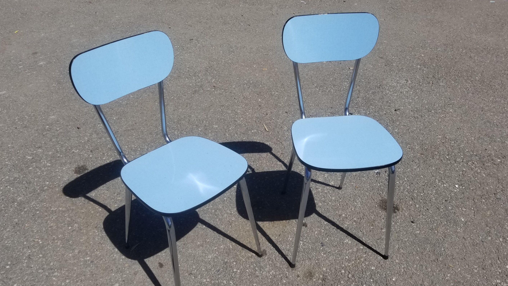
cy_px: 159
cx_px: 251
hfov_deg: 66.1
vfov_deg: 40.1
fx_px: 391
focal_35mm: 29
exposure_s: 1/5552
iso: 50
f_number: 1.7
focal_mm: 4.25
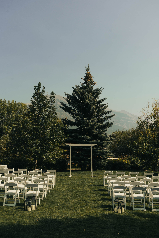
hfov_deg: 42.3
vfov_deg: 60.3
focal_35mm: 31
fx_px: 205
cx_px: 80
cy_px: 119
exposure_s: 1/1250
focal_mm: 31
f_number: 8
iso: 400
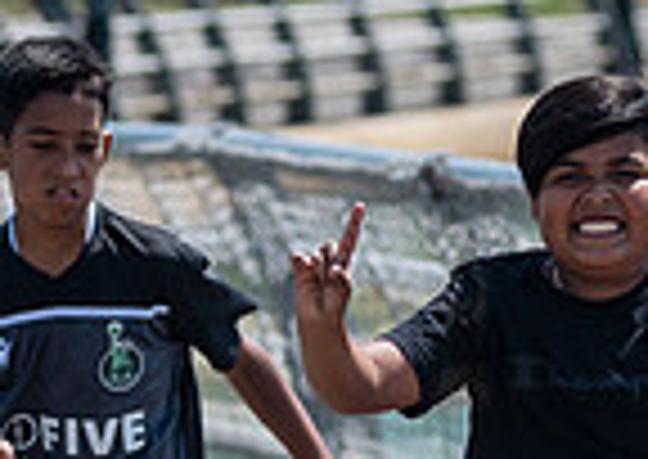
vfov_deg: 2.5
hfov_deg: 3.5
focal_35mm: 572
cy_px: 865
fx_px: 10497
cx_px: 653
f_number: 4
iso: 200
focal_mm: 120
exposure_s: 1/1250
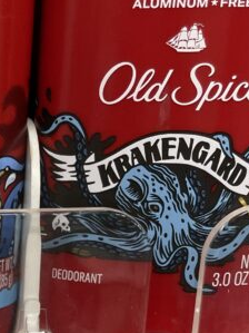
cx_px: -127
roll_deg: +2.2
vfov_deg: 21.1
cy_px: 346
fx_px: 854
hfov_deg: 15.3
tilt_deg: -21.9
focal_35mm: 89
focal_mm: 4.2
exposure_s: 1/61
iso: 64
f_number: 1.6
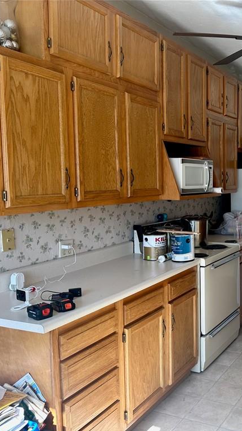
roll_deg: -0.4
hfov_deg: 31.3
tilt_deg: -6.0
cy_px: 216
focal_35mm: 35
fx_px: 399
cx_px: 239
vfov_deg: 56.6
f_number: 1.78
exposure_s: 1/182
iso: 64
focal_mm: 6.86
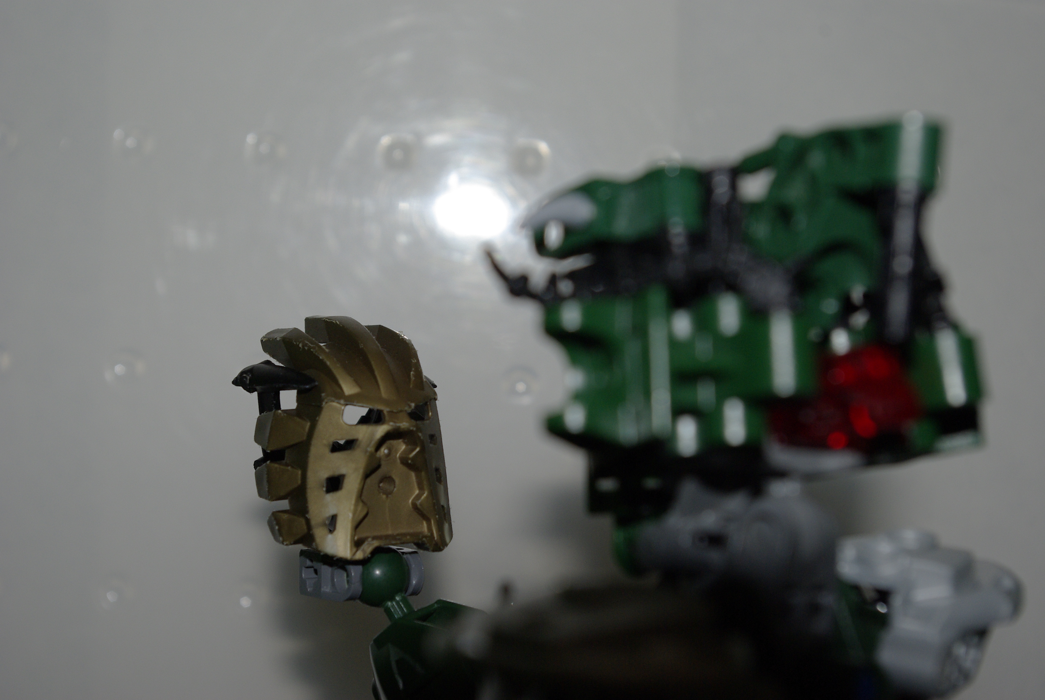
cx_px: 522
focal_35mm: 64
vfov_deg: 21.1
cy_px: 350
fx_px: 1875
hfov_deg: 31.2
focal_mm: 43
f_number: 8
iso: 400
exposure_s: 1/60
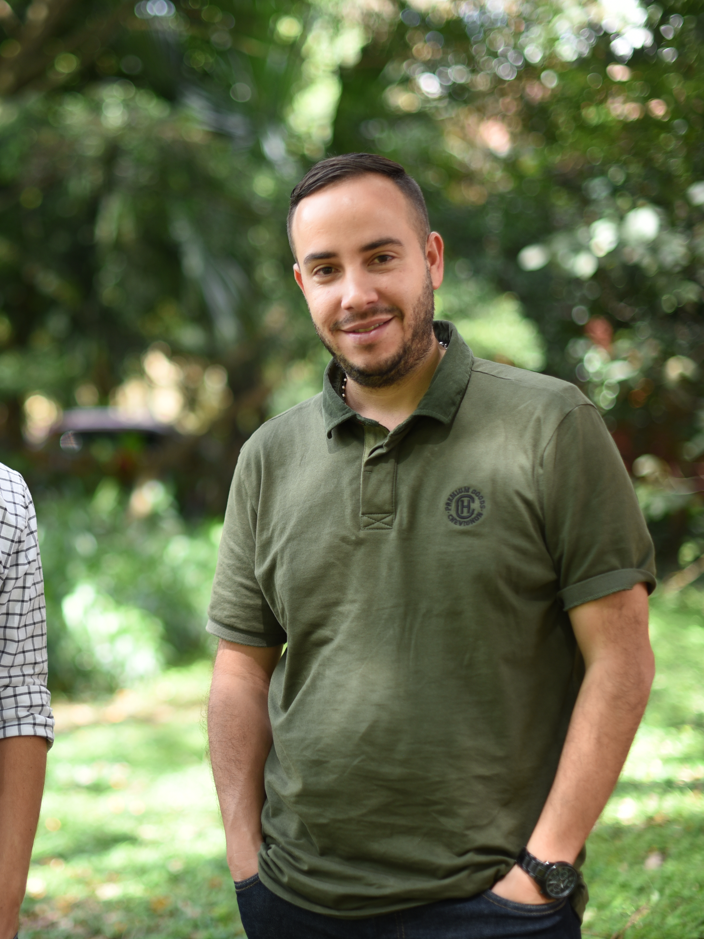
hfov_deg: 20.0
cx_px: 141
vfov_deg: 26.7
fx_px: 1979
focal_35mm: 73
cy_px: 465
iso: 200
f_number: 2
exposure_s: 1/500
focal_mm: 50
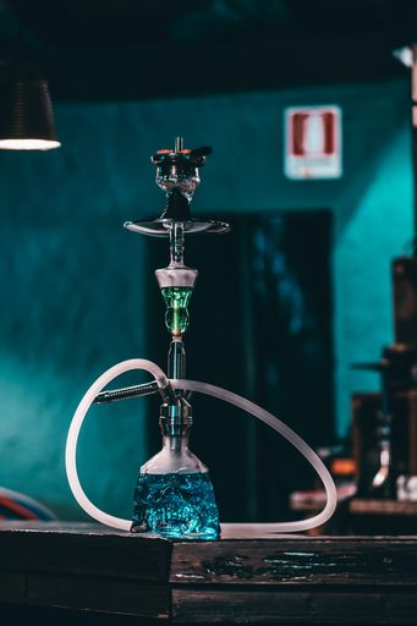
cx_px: 208
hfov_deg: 10.7
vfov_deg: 16.0
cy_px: 313
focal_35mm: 128
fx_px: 2225
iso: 320
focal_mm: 85
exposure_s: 1/25
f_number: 1.8
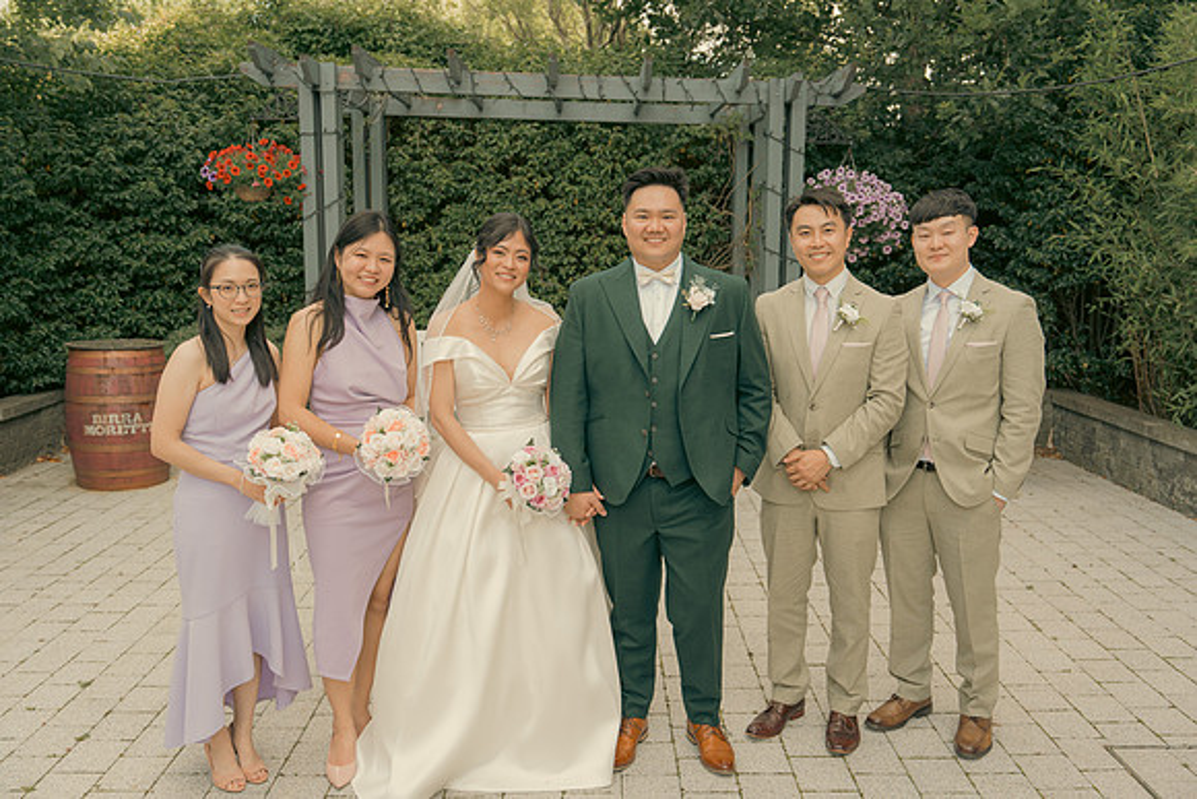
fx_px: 1097
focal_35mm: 33
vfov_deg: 40.0
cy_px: 400
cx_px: 598
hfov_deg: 57.2
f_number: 3.5
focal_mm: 33
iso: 125
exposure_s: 1/250
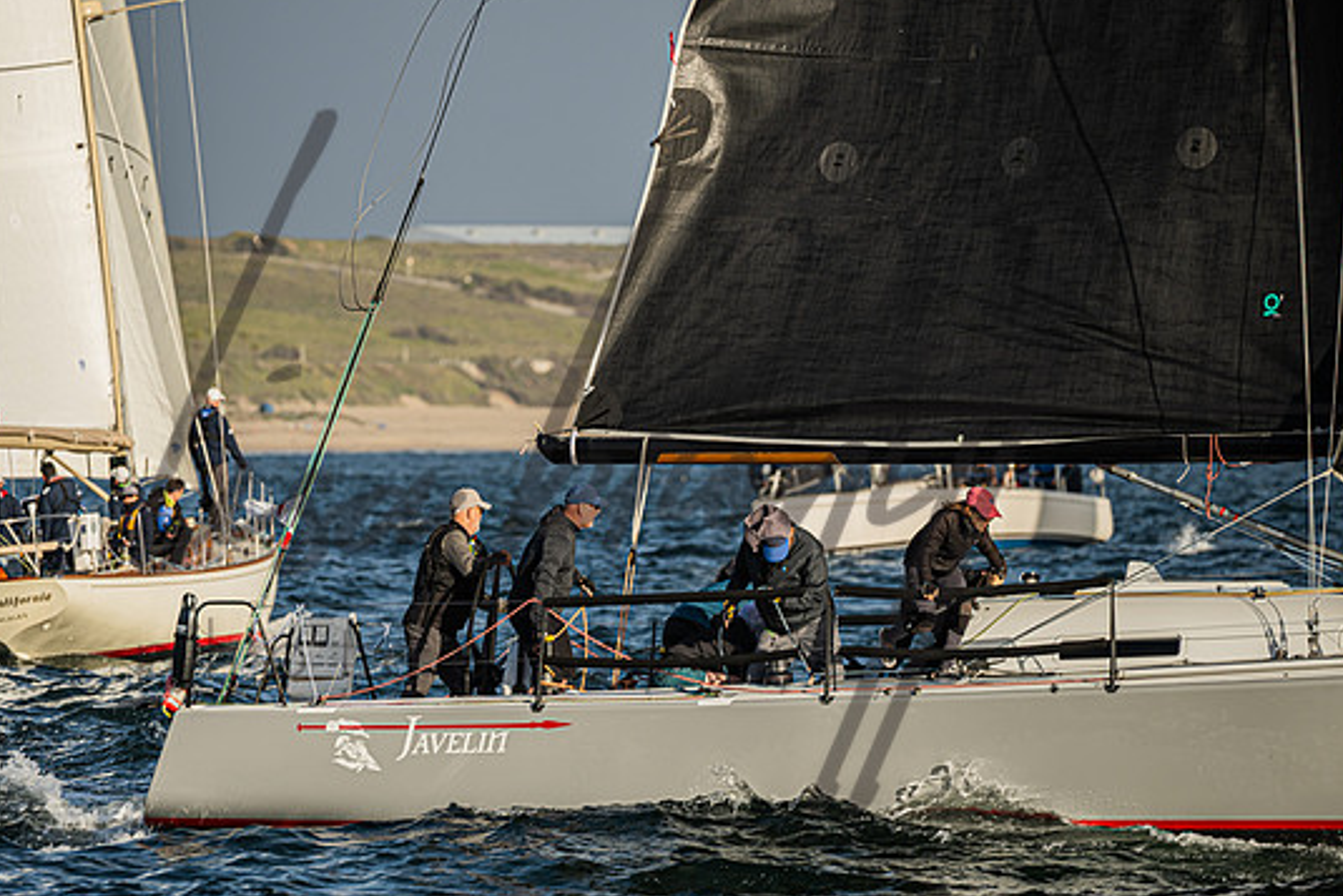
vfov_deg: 3.4
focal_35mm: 403
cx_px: 463
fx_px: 15037
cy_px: 520
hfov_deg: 5.1
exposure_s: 1/1000
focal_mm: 280
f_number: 5.3
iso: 110
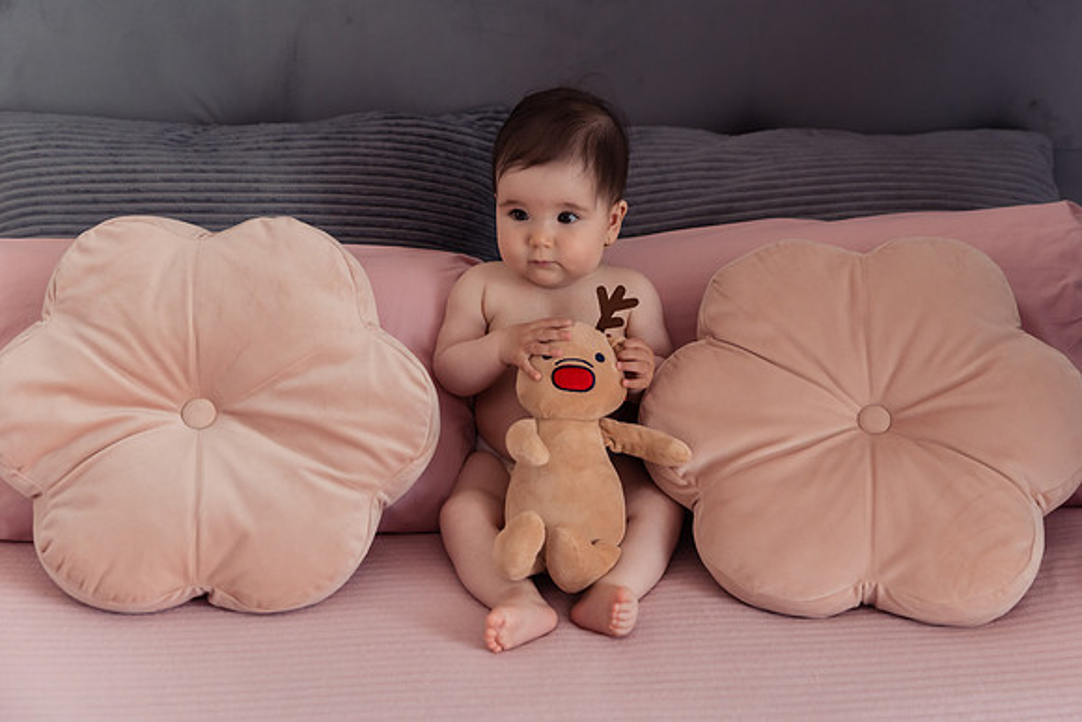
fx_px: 1539
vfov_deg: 26.4
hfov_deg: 38.7
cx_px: 570
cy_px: 346
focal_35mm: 51
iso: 800
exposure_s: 1/250
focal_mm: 48
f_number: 3.2
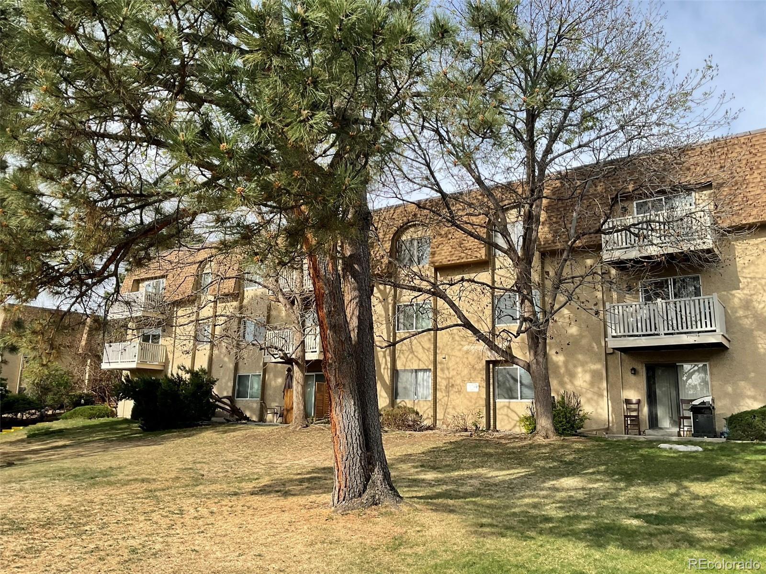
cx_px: 383
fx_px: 642
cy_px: 287
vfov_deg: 48.2
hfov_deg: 61.7
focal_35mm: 29
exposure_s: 1/944
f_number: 1.8
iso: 16
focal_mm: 3
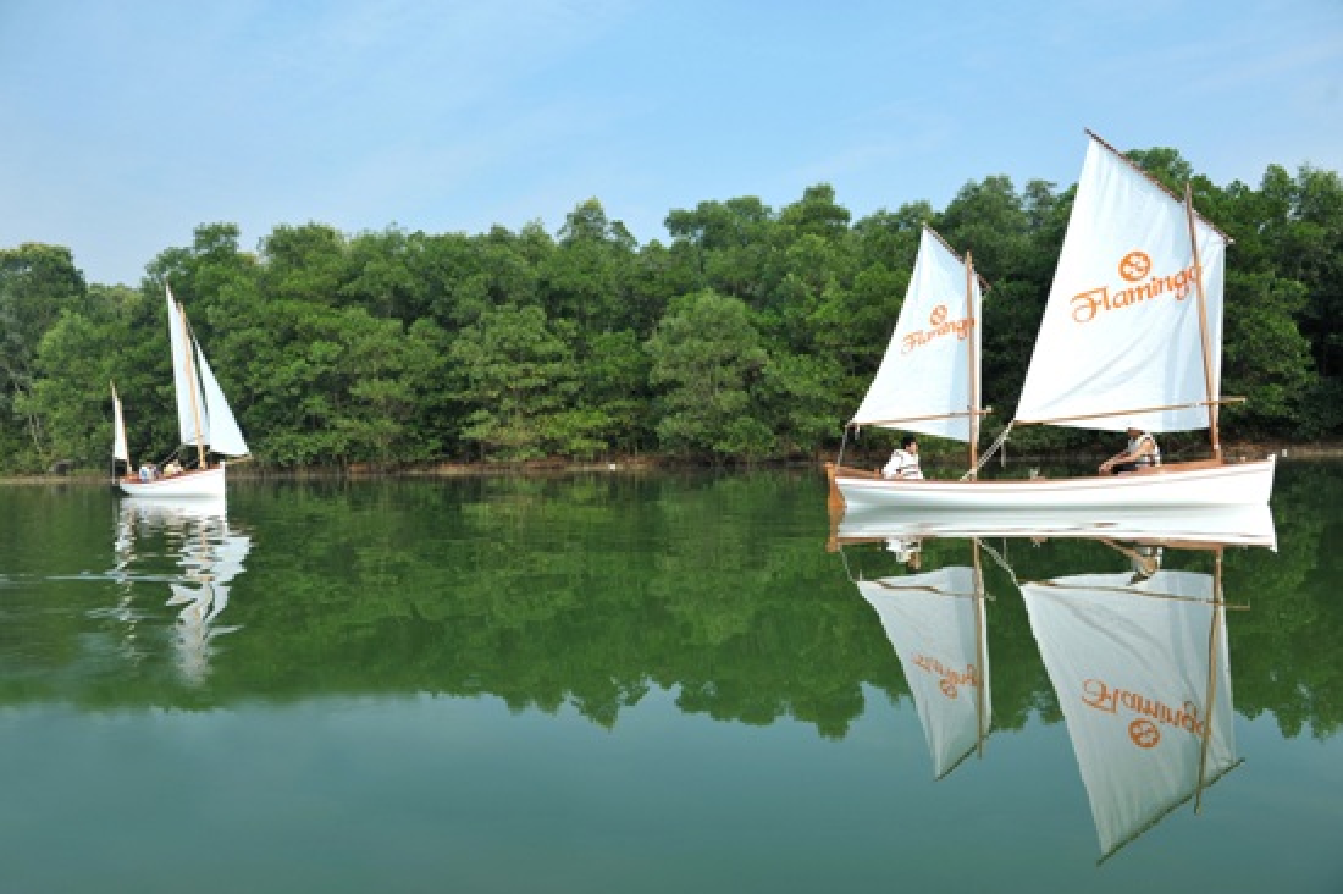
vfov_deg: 53.1
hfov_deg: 73.8
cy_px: 447
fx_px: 895
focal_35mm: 24
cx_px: 672
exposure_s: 1/400
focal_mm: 24
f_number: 6.3
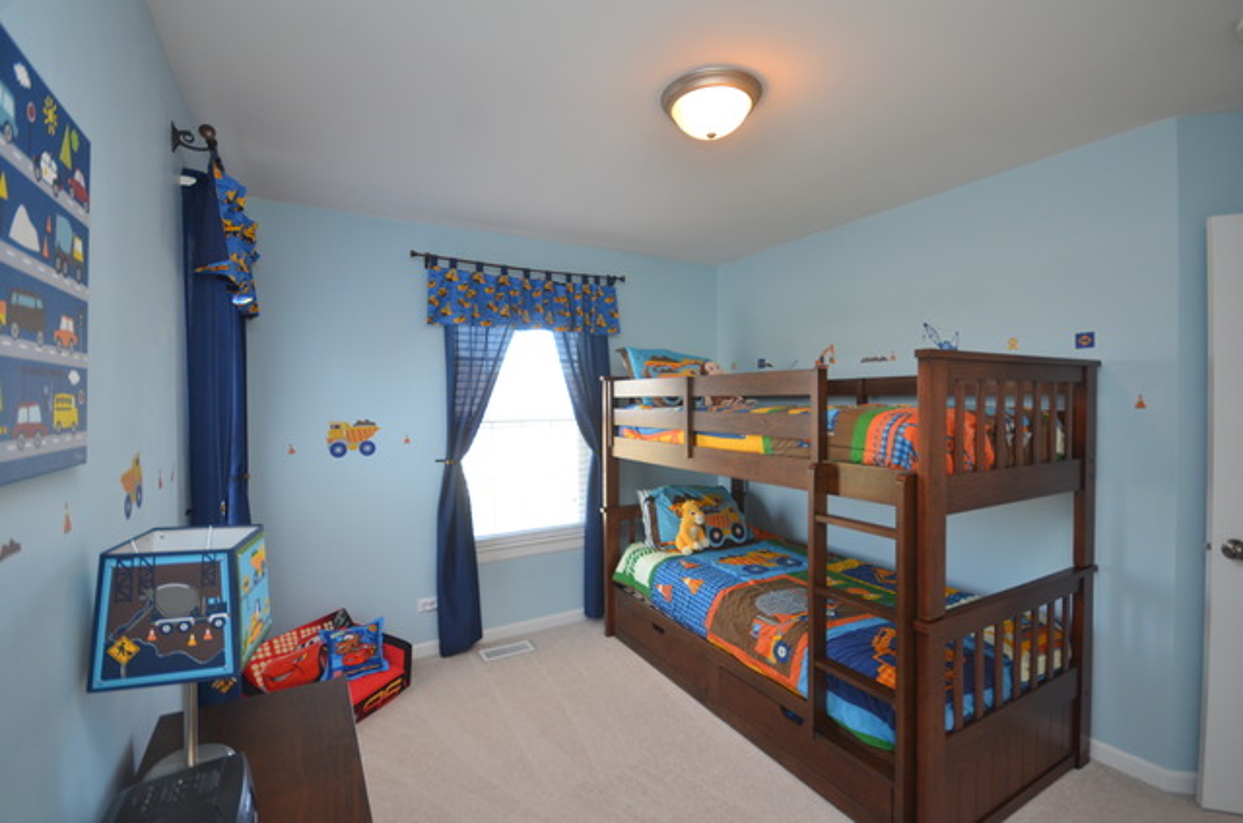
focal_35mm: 15
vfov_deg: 77.1
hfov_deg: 100.5
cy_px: 412
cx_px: 622
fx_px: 517
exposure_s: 1/60
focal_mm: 10
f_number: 4
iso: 400
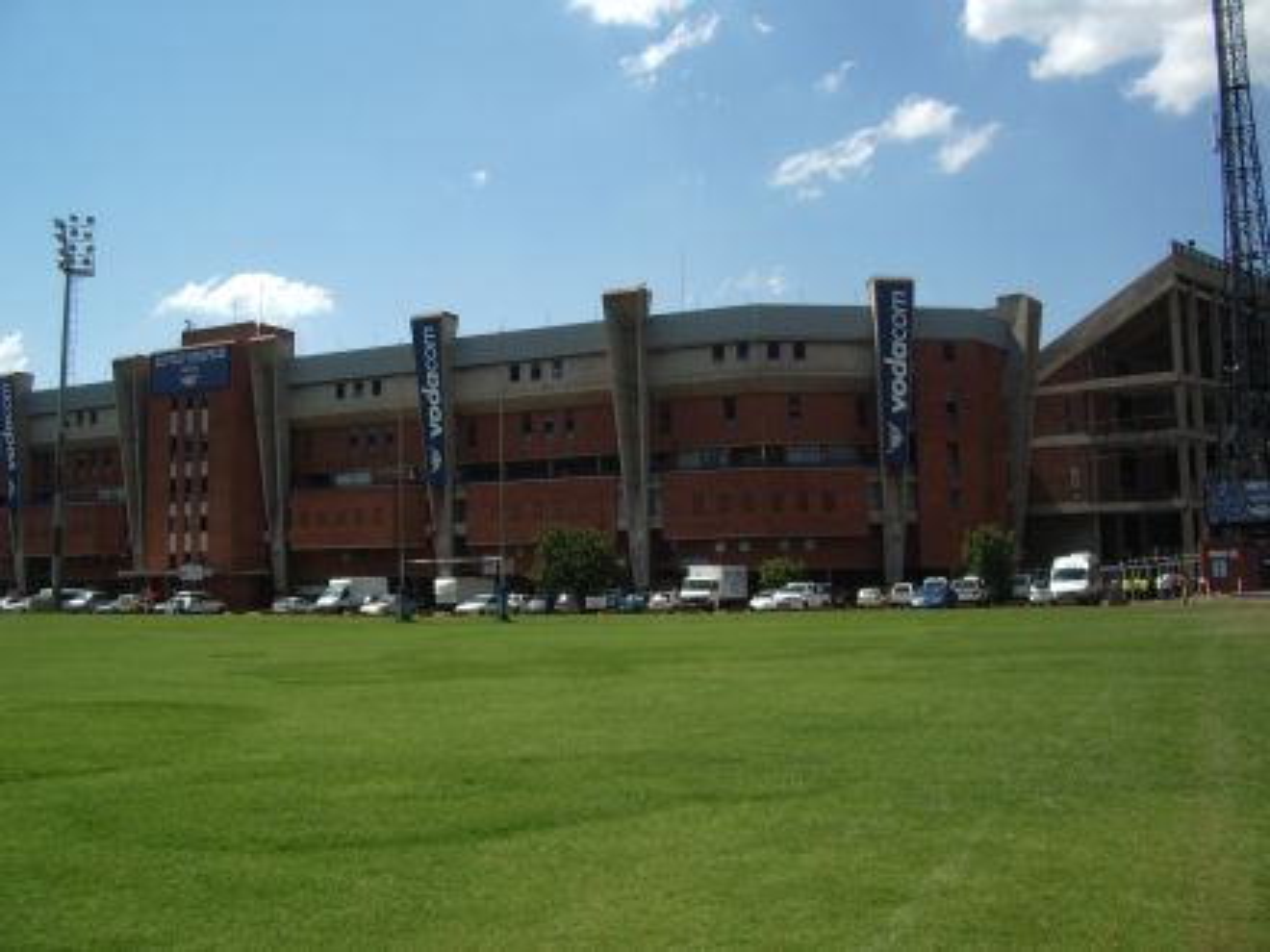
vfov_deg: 40.7
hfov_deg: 52.6
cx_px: 635
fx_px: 1284
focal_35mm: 35
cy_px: 476
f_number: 4.3
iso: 50
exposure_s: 1/500
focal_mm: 5.8
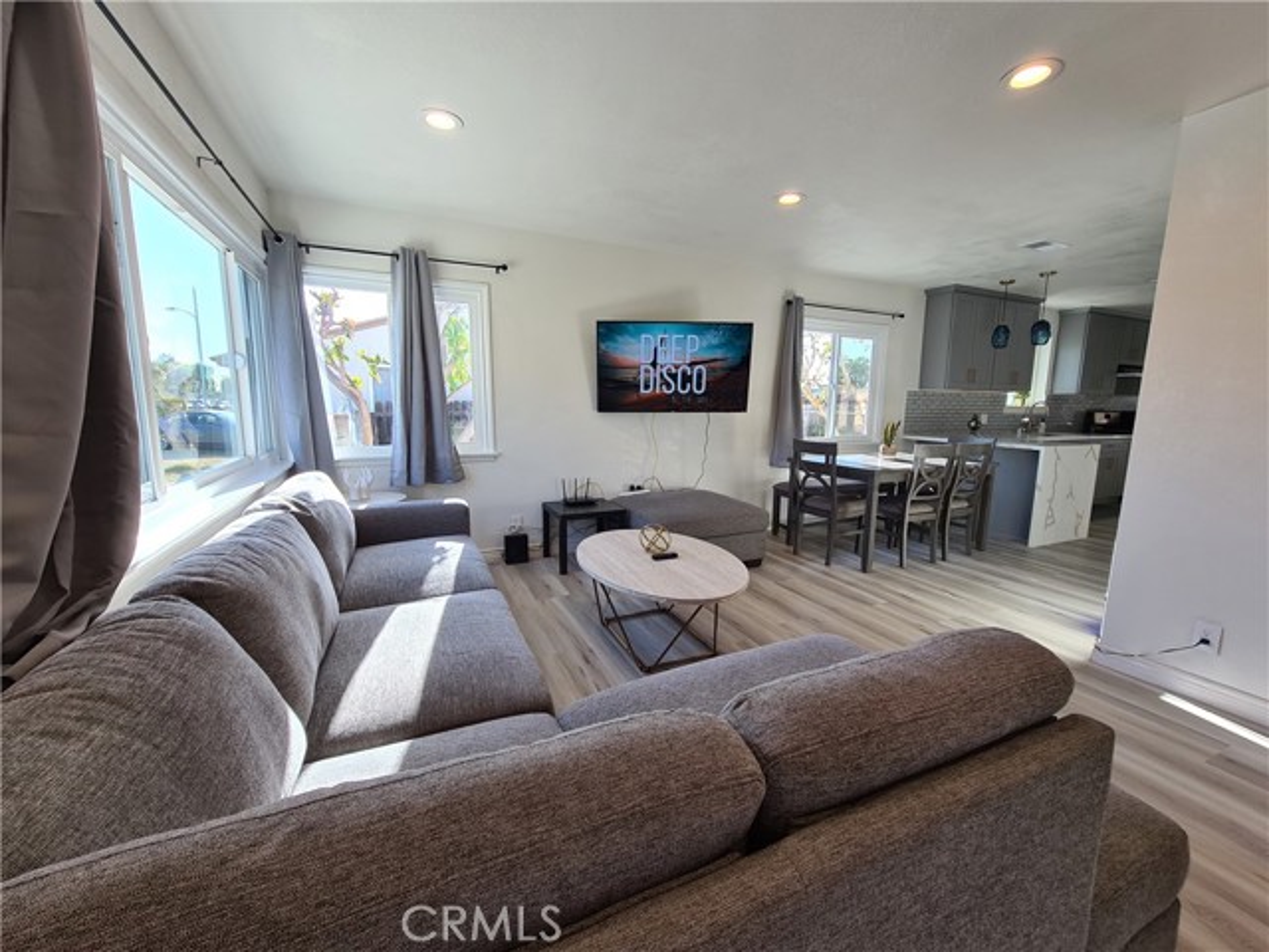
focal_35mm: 13
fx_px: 477
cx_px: 634
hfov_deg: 106.2
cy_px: 476
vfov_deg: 89.9
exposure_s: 1/120
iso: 64
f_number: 2.2
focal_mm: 2.2
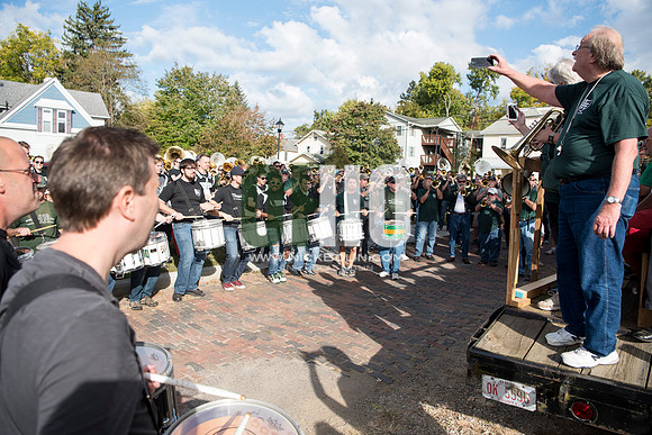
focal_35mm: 24
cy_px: 218
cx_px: 326
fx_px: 435
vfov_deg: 53.2
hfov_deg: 73.7
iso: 250
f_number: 4.5
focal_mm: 24
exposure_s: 1/1000
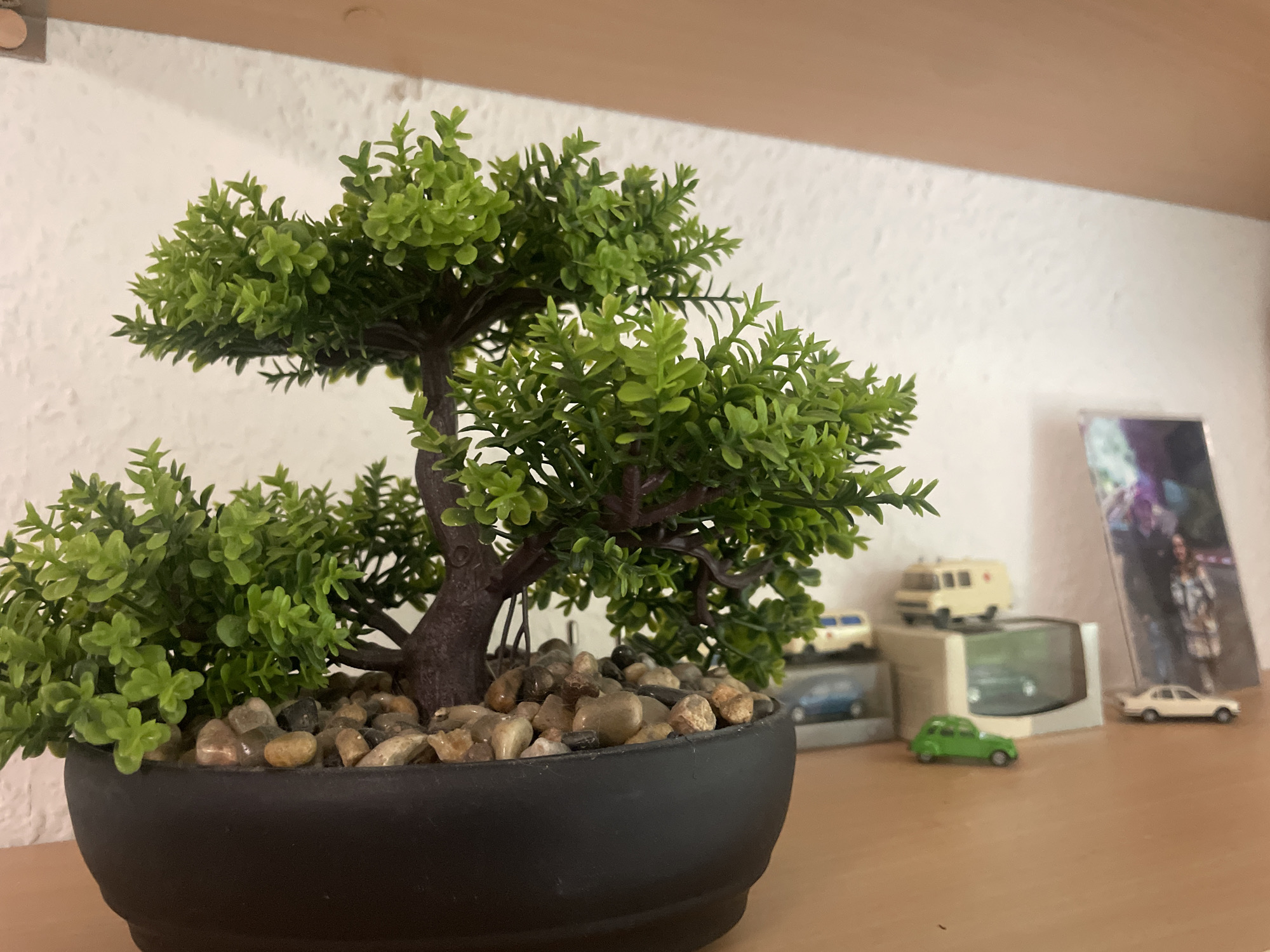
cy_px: 476
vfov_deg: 53.1
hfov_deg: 67.3
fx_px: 954
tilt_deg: +3.8
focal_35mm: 26
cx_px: 635
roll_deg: +1.6
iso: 640
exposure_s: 1/40
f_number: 1.6
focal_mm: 4.2
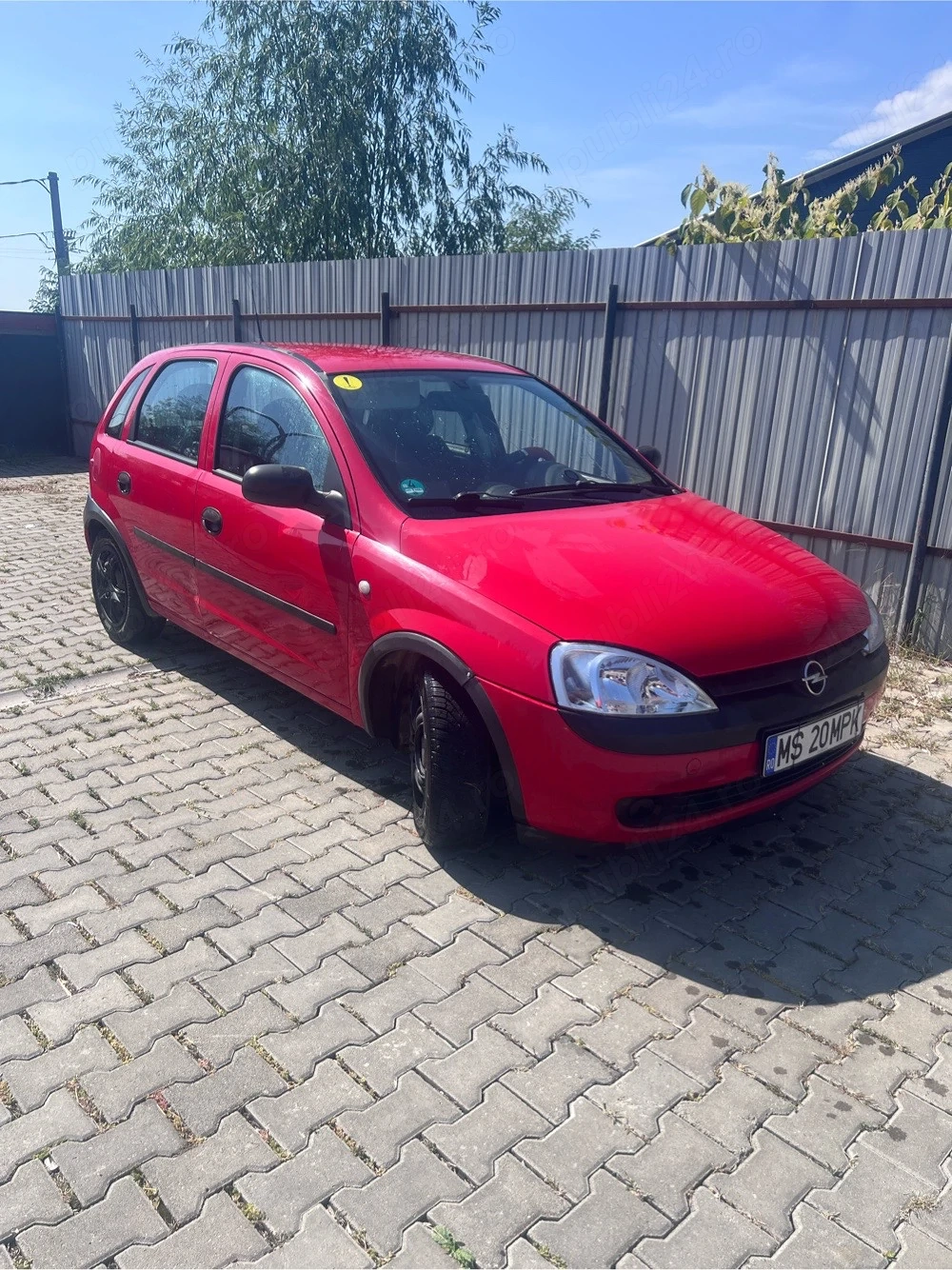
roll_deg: -1.8
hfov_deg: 53.0
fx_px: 954
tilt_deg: -16.0
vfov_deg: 67.3
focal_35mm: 26
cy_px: 635
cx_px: 476
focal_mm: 5.7
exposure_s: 1/3077
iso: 50
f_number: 1.5
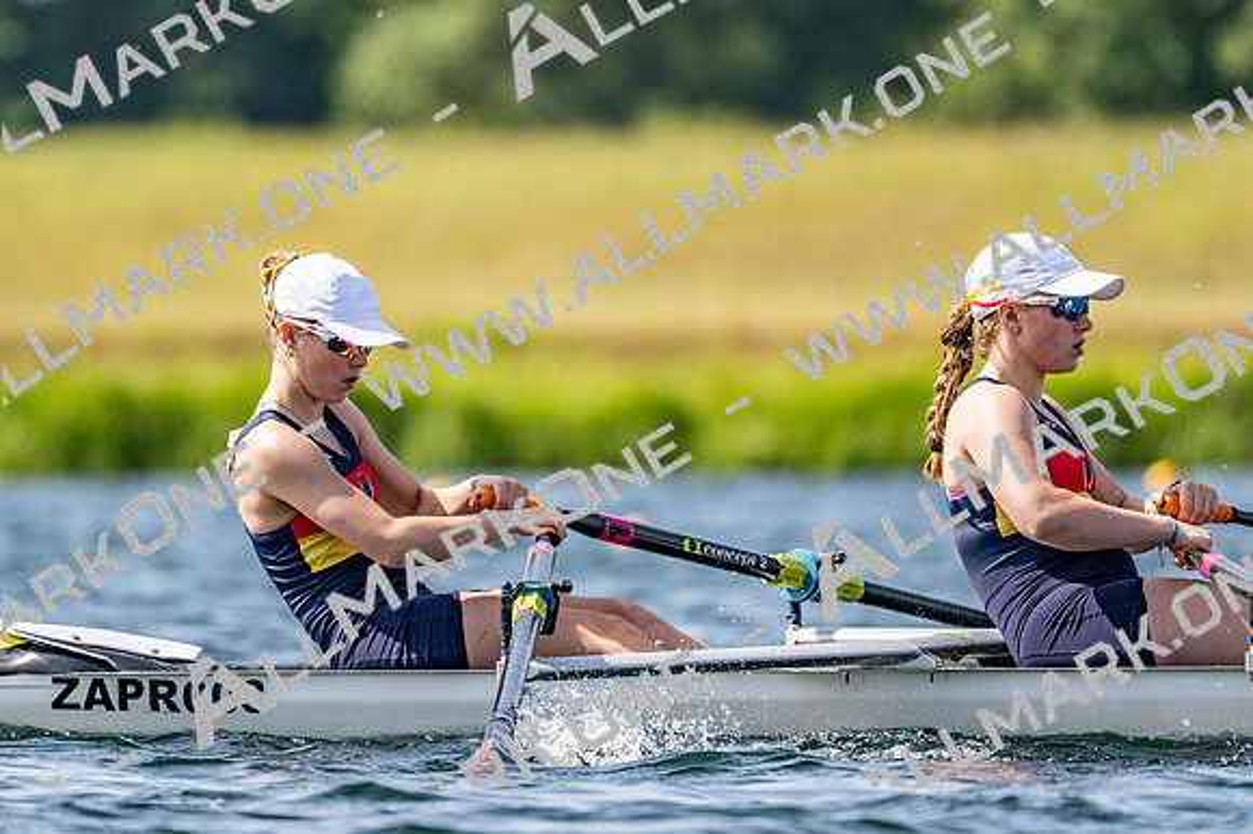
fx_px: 20871
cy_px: 417
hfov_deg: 3.4
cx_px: 626
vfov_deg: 2.3
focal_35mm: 600
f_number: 4.5
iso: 250
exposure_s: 1/2500
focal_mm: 400
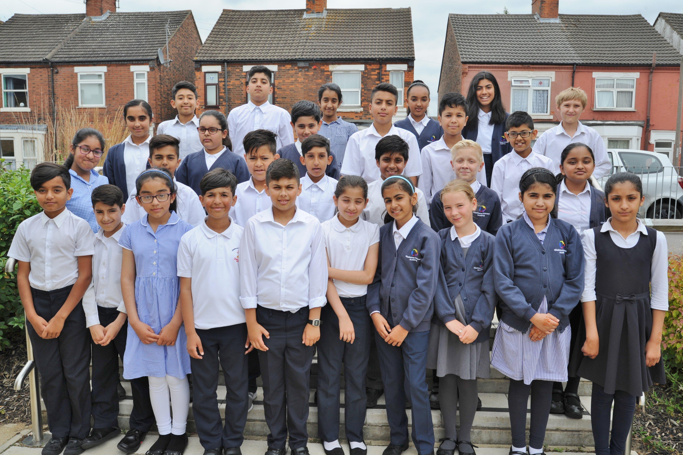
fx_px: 550
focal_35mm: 29
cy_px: 228
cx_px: 342
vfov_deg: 44.9
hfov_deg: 63.7
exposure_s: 1/320
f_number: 9
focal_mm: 29
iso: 400
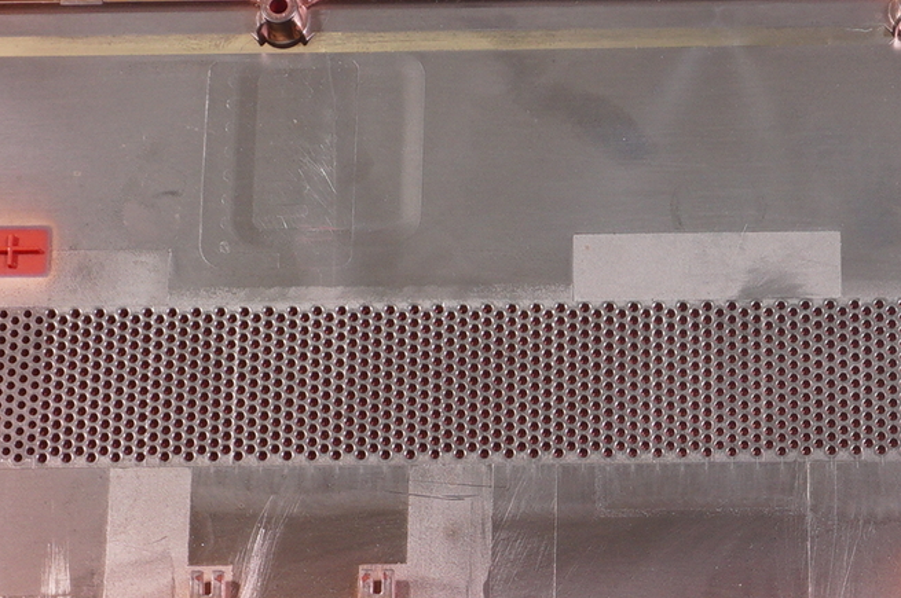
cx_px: 677
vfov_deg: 10.7
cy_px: 709
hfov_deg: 16.2
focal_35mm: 126
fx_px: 3150
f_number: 5.6
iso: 320
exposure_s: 1/60
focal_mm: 22
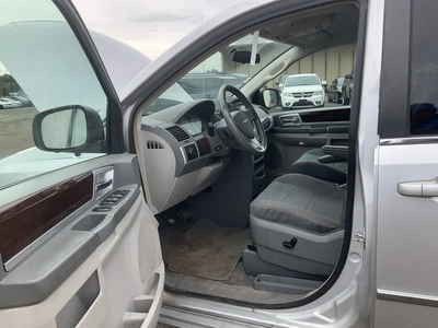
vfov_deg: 48.2
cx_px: 219
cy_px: 164
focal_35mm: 29
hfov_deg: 61.7
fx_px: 367
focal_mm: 3
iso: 25
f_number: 1.8
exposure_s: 1/739
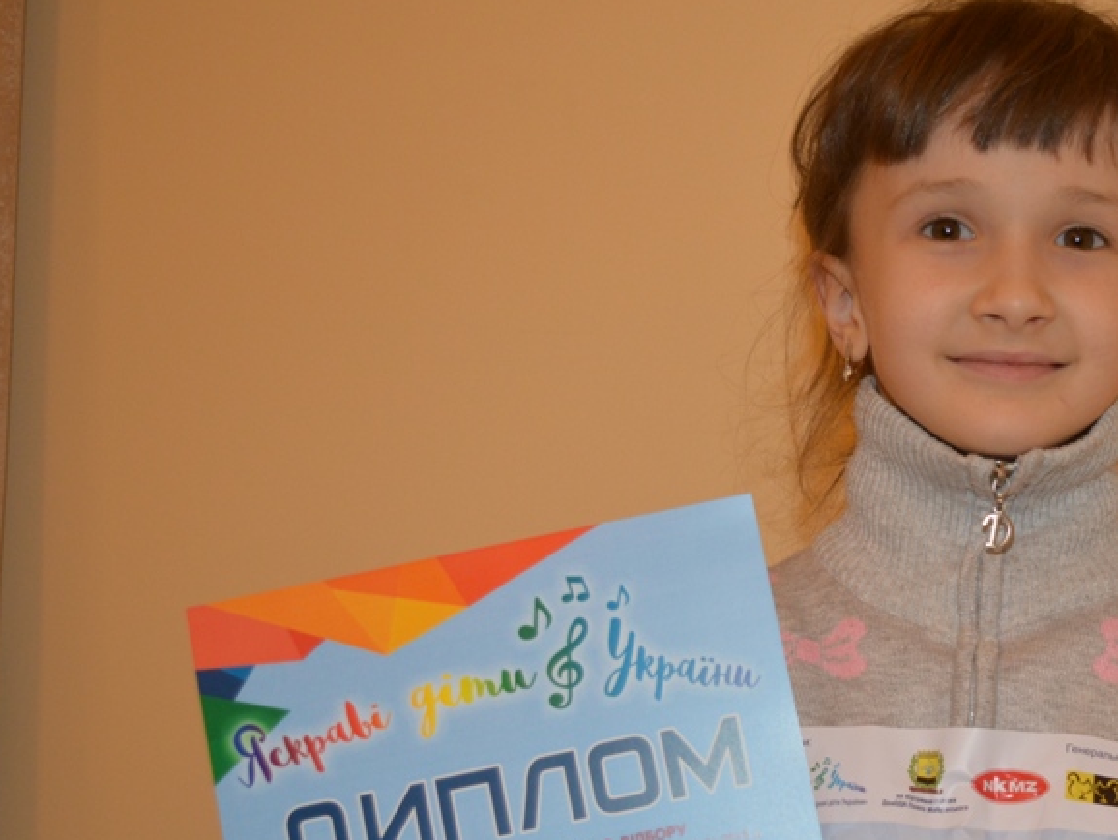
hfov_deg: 29.3
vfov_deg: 22.9
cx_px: 961
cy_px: 582
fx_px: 2063
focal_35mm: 64
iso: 800
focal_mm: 25
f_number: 4
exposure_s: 1/60
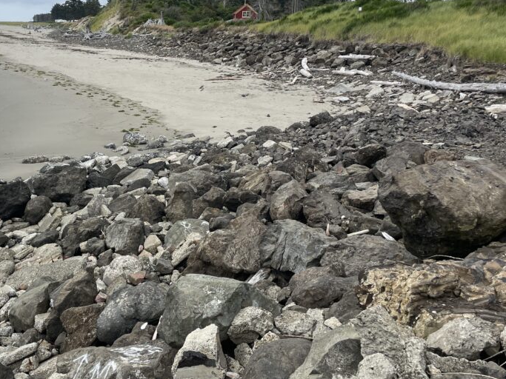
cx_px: 164
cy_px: 152
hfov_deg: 47.0
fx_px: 570
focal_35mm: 39
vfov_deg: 36.7
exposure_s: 1/3205
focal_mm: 4.2
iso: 32
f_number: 1.6
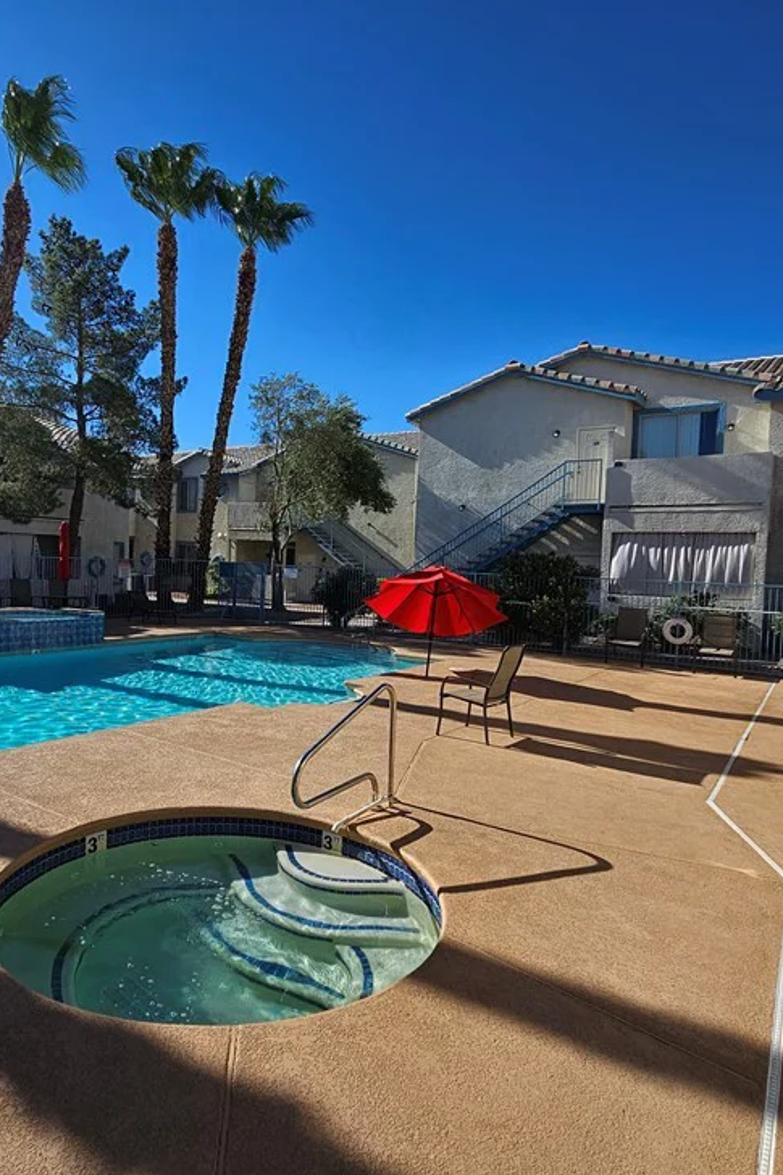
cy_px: 587
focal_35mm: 19
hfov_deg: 63.5
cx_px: 288
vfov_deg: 86.9
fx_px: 620
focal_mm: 2.2
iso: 50
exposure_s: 1/3333
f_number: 2.2
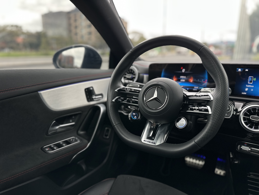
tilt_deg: -14.3
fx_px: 180
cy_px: 98
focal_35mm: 24
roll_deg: -0.7
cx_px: 130
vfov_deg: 56.8
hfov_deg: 71.6
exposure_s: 1/121
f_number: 1.78
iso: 80
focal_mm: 6.86
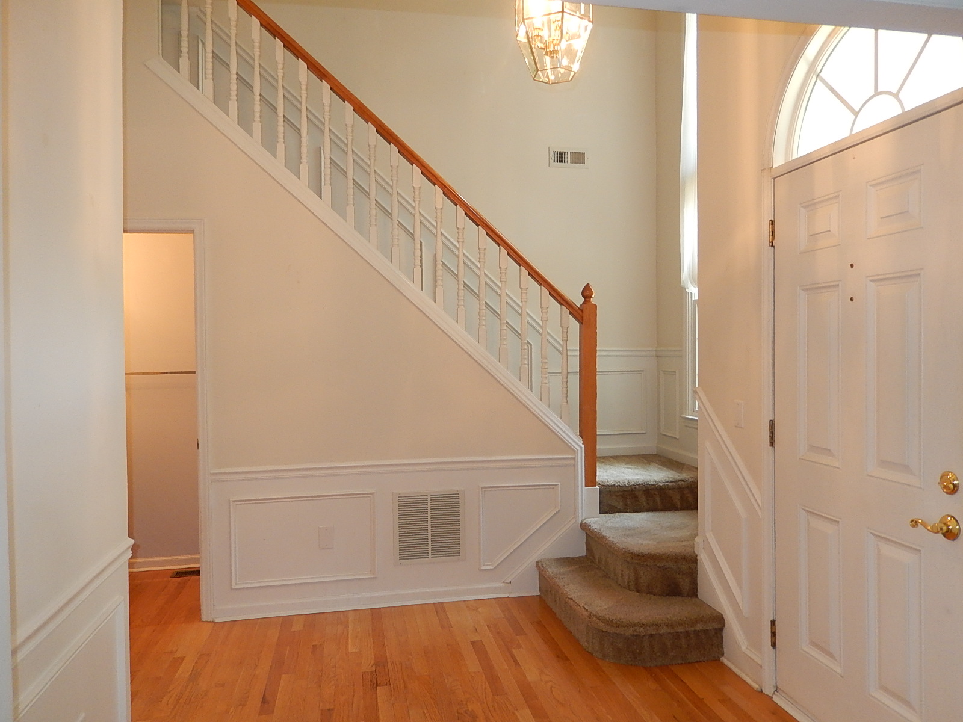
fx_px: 695
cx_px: 482
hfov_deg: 69.4
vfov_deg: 54.9
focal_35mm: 25
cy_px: 361
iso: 200
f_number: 3.4
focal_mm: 4.5
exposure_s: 1/30
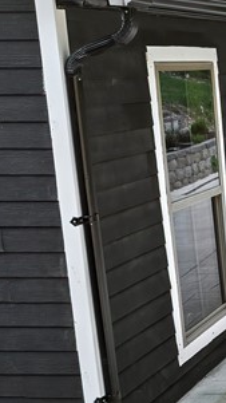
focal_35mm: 89
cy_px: 309
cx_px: 574
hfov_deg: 11.0
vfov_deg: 23.7
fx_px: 949
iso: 100
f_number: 2.8
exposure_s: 1/160
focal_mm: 12.29
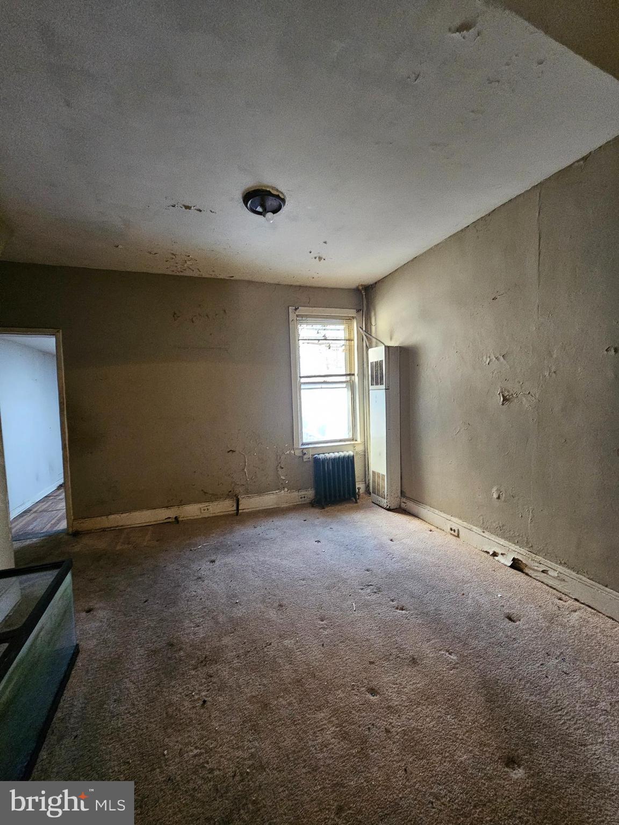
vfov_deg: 106.2
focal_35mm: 13
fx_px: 310
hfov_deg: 89.9
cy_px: 412
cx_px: 310
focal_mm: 2.2
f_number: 2.2
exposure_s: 1/30
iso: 500
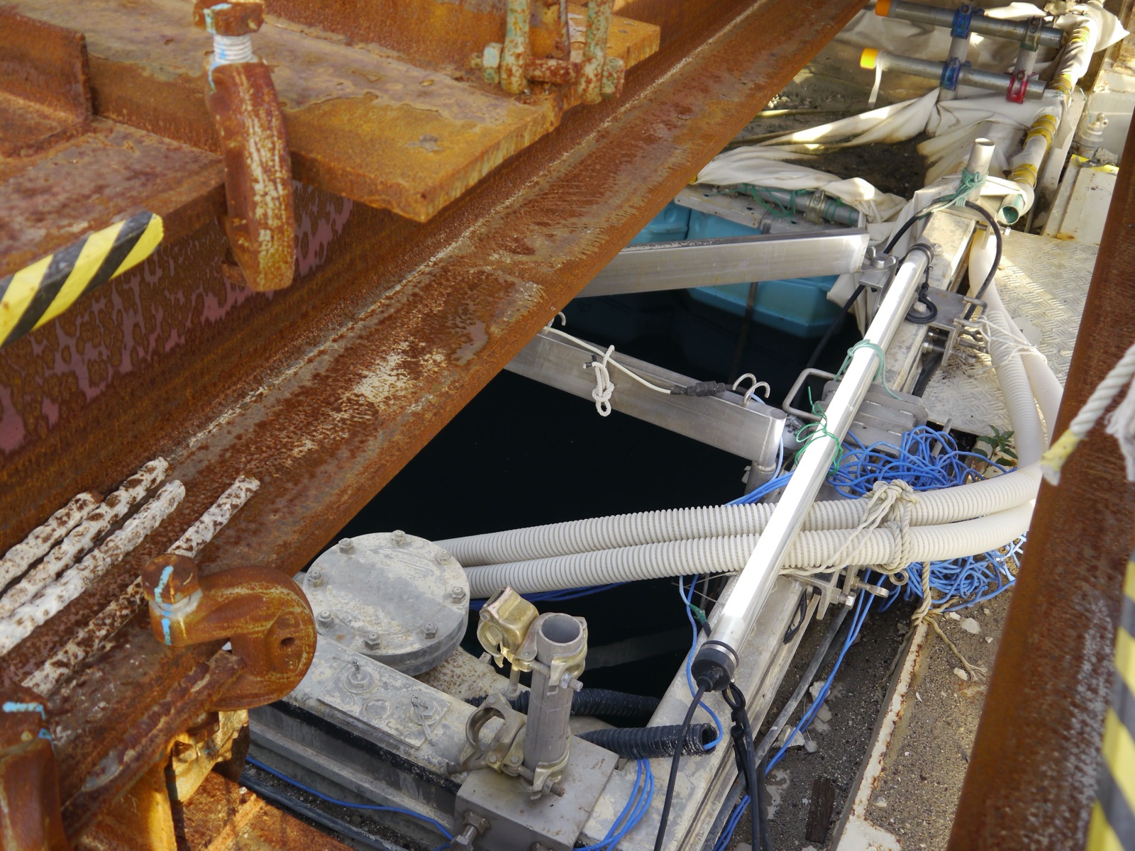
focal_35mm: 36
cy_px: 426
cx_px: 568
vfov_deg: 39.7
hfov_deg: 51.4
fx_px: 1180
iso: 160
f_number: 4.1
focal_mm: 18
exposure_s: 1/80
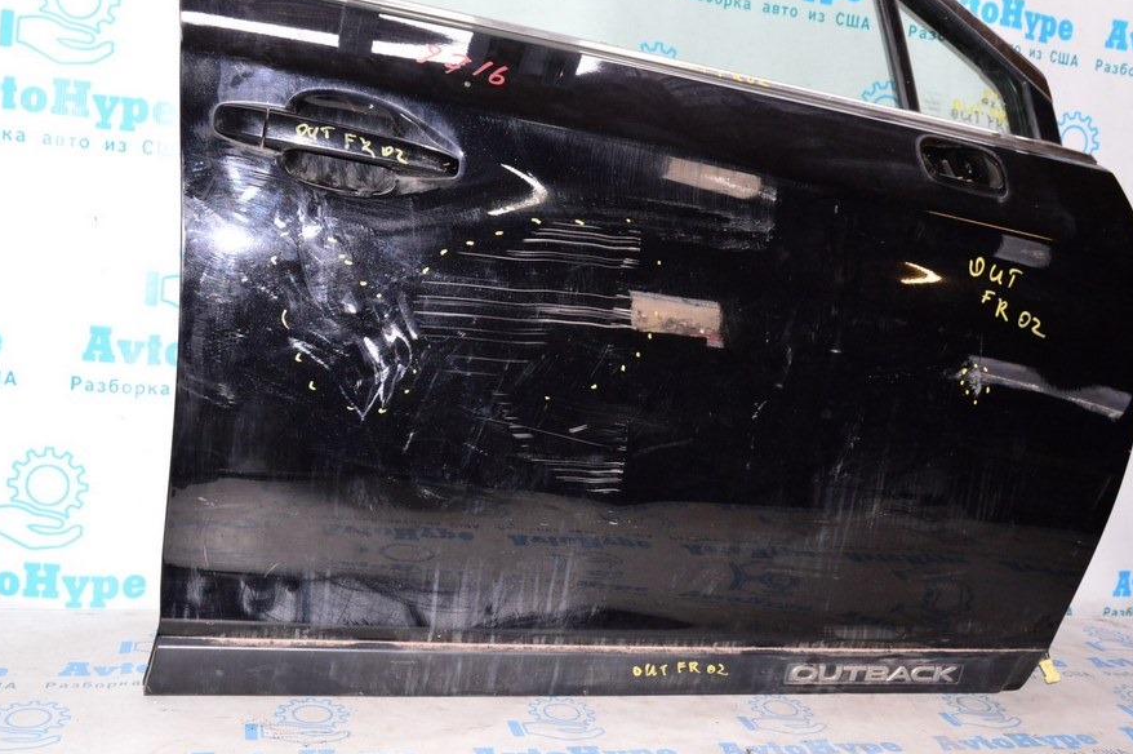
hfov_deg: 54.5
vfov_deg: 37.8
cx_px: 565
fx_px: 1101
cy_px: 348
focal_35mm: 35
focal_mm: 20
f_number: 8
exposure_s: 1/160
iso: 1600
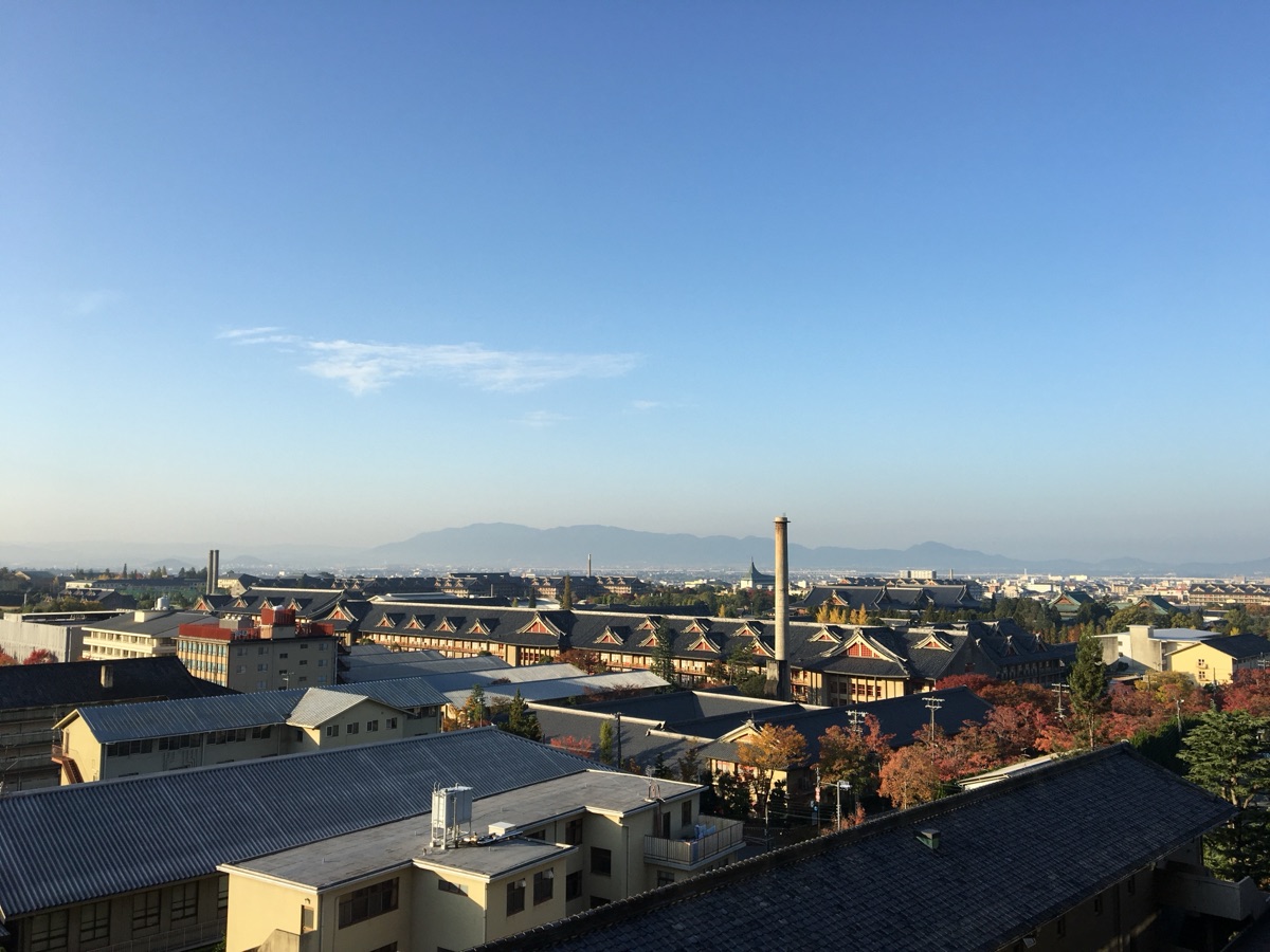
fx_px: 1064
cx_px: 635
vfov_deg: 48.2
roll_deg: -0.2
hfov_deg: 61.7
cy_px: 476
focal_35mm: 29
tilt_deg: +4.3
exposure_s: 1/1183
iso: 25
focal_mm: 4.15
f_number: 2.2
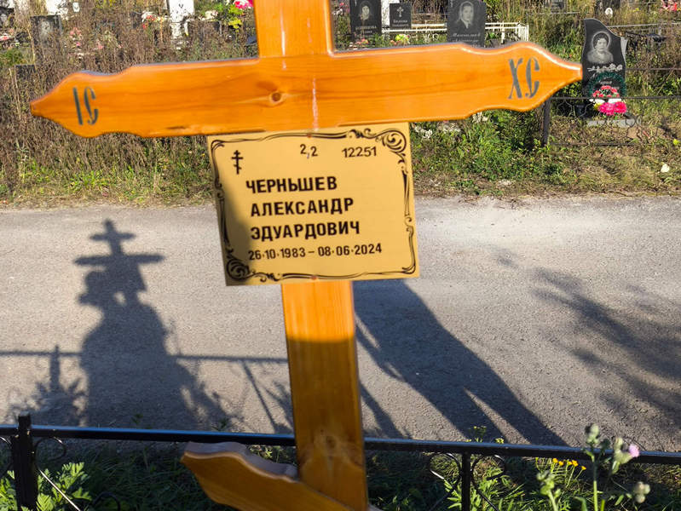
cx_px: 340
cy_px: 256
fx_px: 984
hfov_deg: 38.2
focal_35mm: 50
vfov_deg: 29.1
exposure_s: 1/569
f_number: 1.7
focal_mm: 4.71
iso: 50
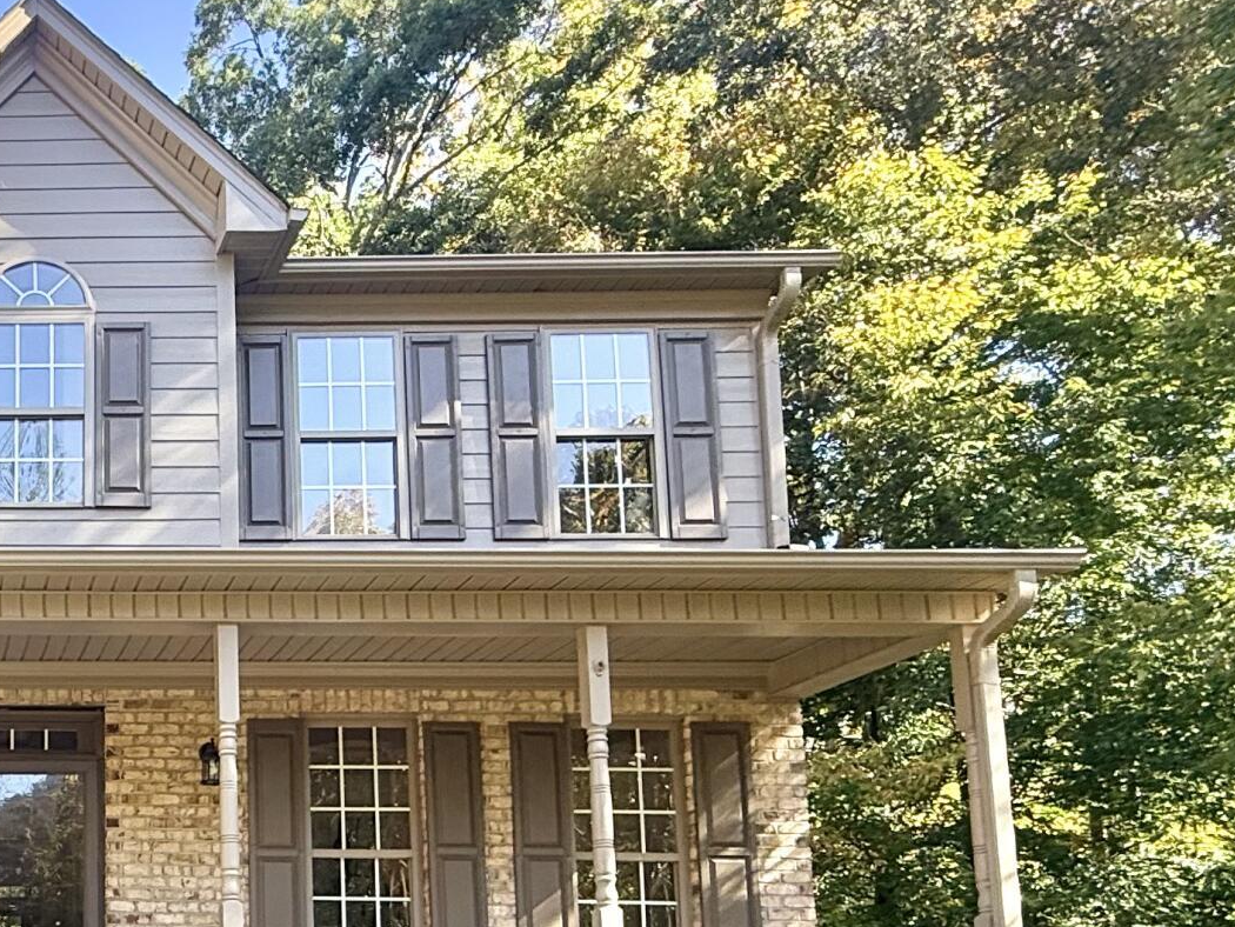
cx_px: -168
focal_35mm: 40
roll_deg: -0.4
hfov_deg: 37.8
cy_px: 879
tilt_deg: +7.0
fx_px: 1427
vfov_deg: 33.5
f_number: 2.2
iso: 64
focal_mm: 2.22
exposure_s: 1/220
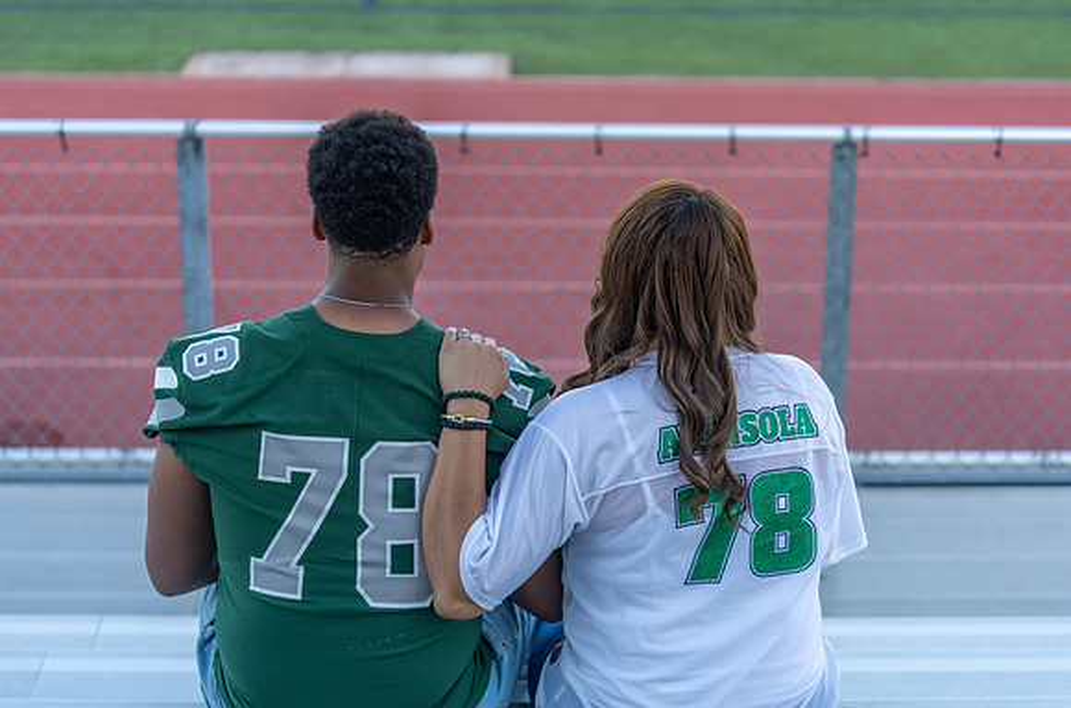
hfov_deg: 26.1
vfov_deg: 17.4
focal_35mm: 78
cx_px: 557
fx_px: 2307
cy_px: 372
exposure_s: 1/320
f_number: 2.8
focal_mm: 70
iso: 160
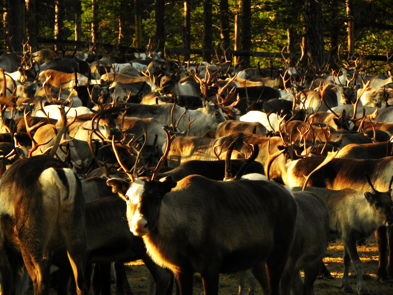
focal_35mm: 338
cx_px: 197
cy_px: 148
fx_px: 3837
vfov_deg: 4.4
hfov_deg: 5.9
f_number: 5.6
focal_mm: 59.9
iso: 160
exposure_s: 1/400
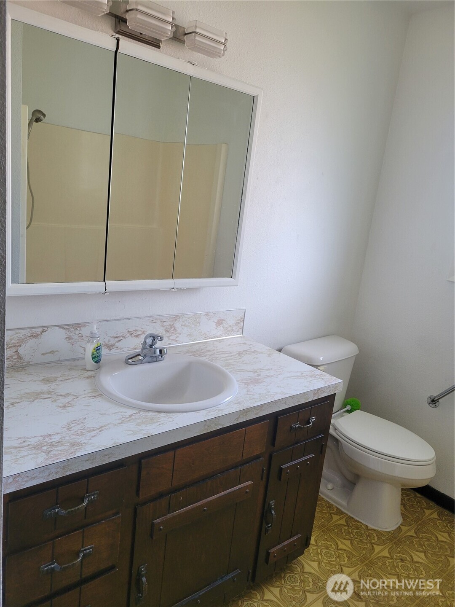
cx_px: 228
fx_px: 456
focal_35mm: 26
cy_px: 304
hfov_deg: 53.1
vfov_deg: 67.3
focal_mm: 5.4
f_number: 1.8
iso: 200
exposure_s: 1/120
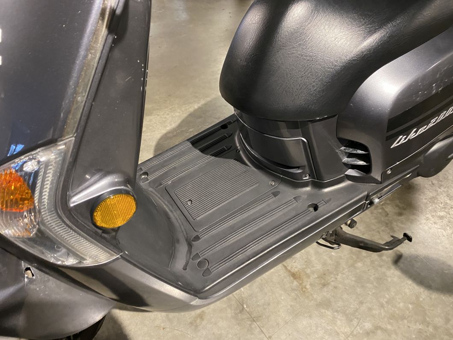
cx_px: 226
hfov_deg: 67.3
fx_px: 340
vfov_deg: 53.1
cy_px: 170
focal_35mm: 26
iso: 320
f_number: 1.8
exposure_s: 1/50
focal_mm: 4.25
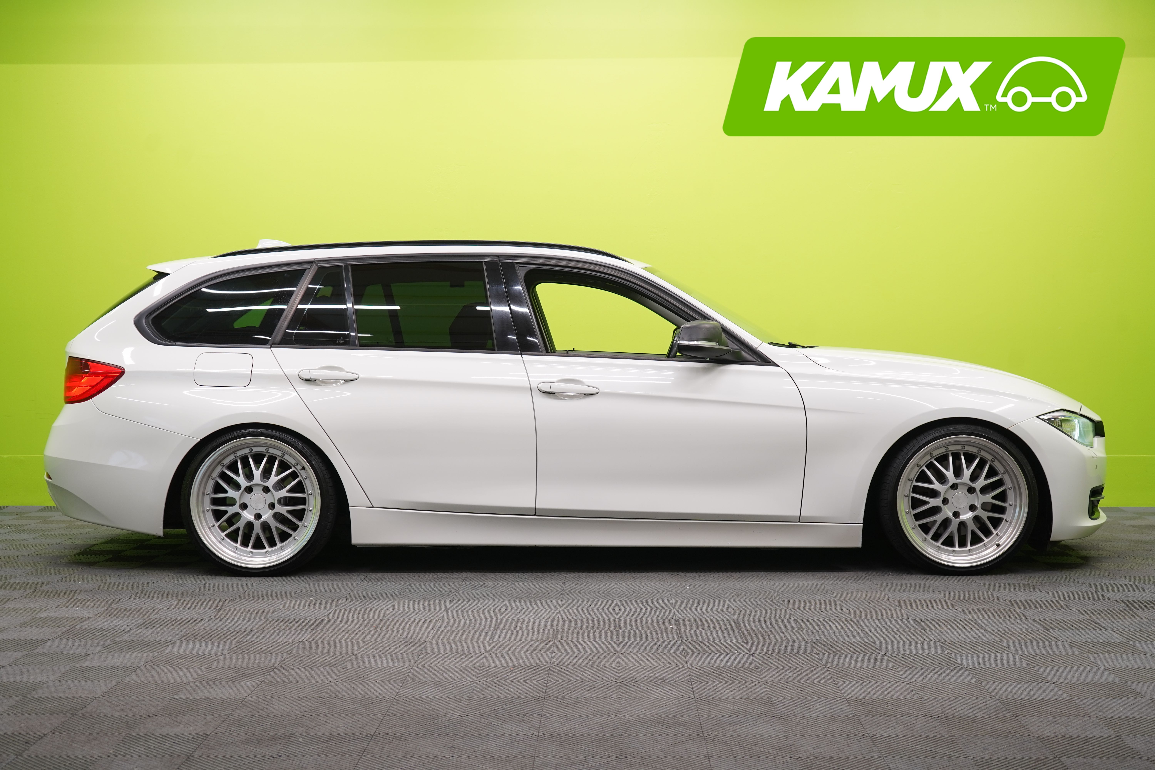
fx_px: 1540
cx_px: 578
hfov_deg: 41.1
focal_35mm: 48
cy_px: 385
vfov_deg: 28.1
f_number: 5
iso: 400
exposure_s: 1/30
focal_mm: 48
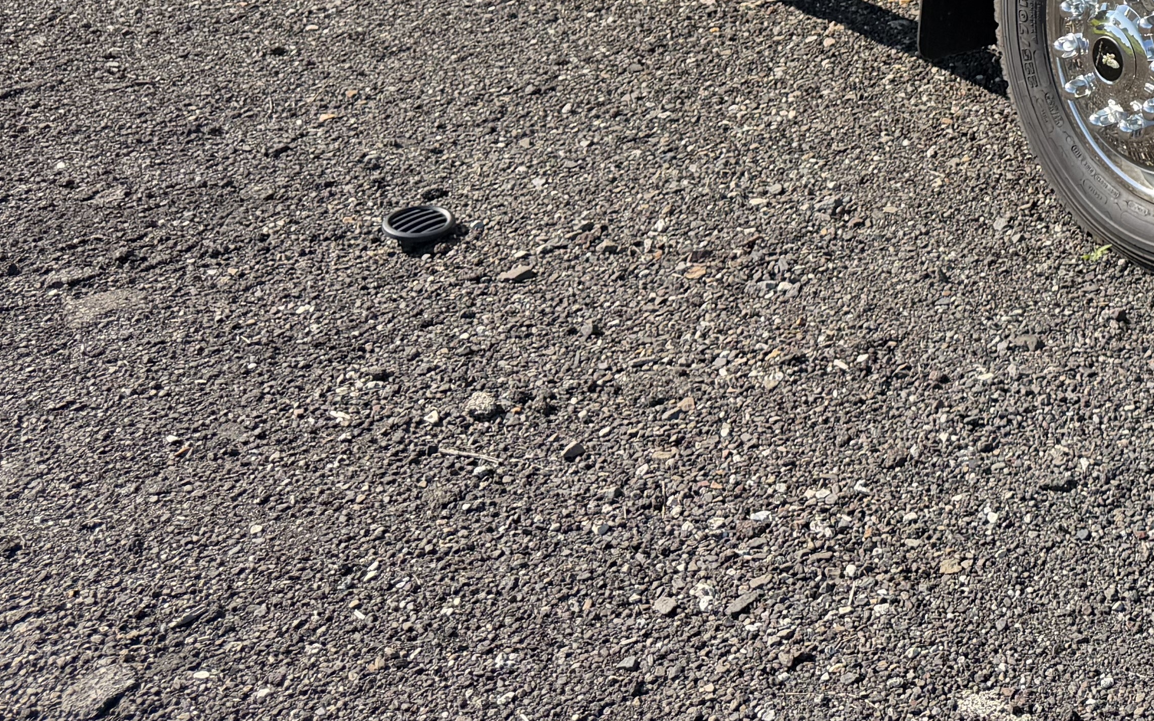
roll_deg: +0.8
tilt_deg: -6.7
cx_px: 1181
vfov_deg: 18.1
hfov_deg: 29.6
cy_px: -352
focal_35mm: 64
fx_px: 2013
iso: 80
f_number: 1.78
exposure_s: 1/3425
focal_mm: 6.76
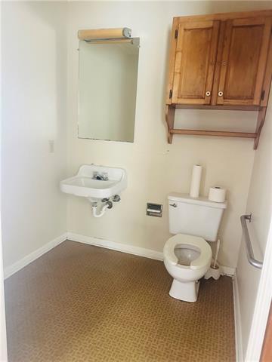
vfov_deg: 71.6
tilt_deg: -11.1
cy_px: 181
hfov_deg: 56.8
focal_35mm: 24
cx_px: 136
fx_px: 251
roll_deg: -4.7
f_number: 1.78
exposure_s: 1/60
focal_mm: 6.86
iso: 800
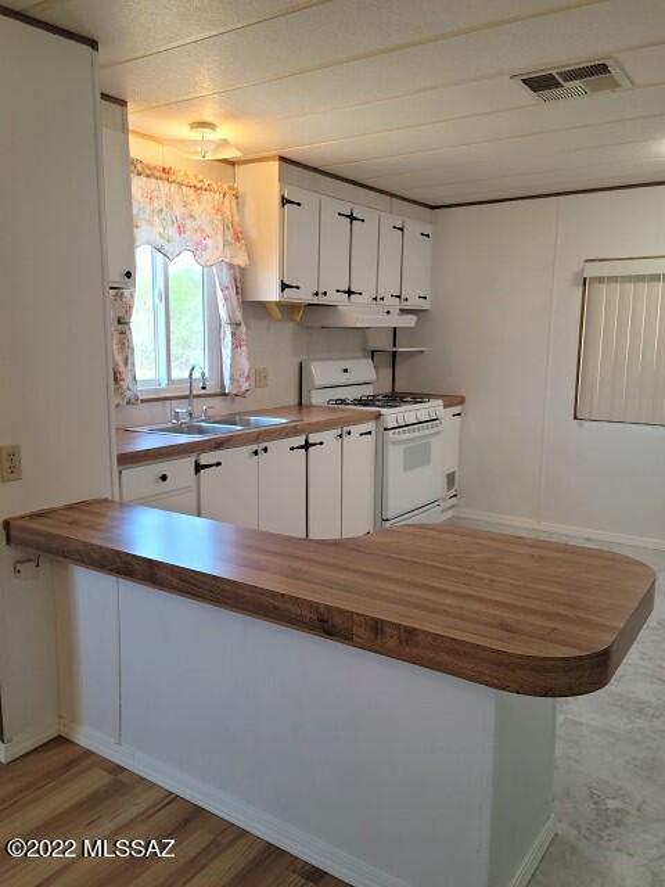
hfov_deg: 49.7
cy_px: 444
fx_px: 717
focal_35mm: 28
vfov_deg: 63.4
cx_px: 332
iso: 100
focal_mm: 5.9
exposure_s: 1/60
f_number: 2
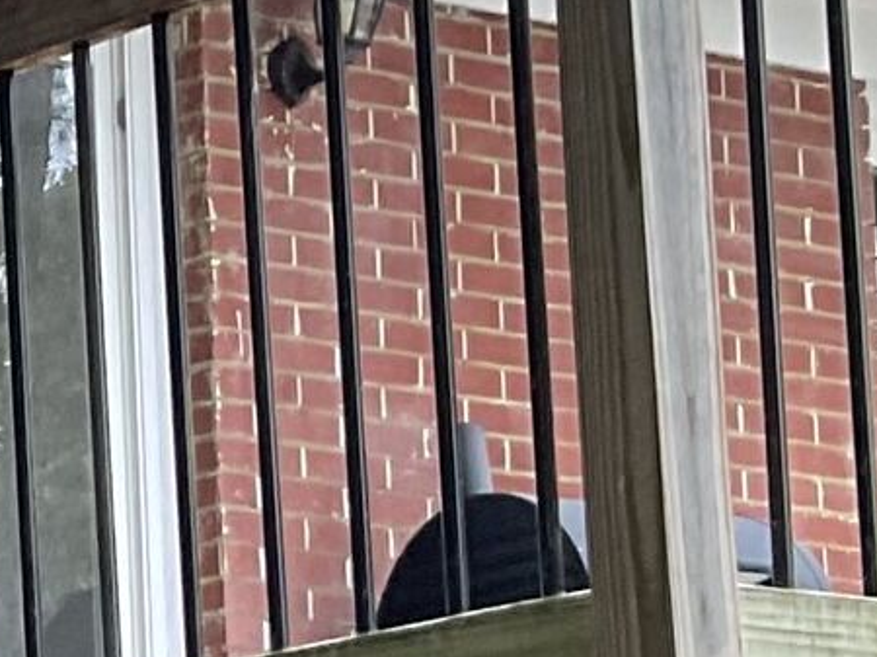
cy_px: 803
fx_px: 5014
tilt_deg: +9.7
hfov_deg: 9.0
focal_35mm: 198
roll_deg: -1.4
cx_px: -1245
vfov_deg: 7.4
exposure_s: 1/120
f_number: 1.8
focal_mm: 3
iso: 40
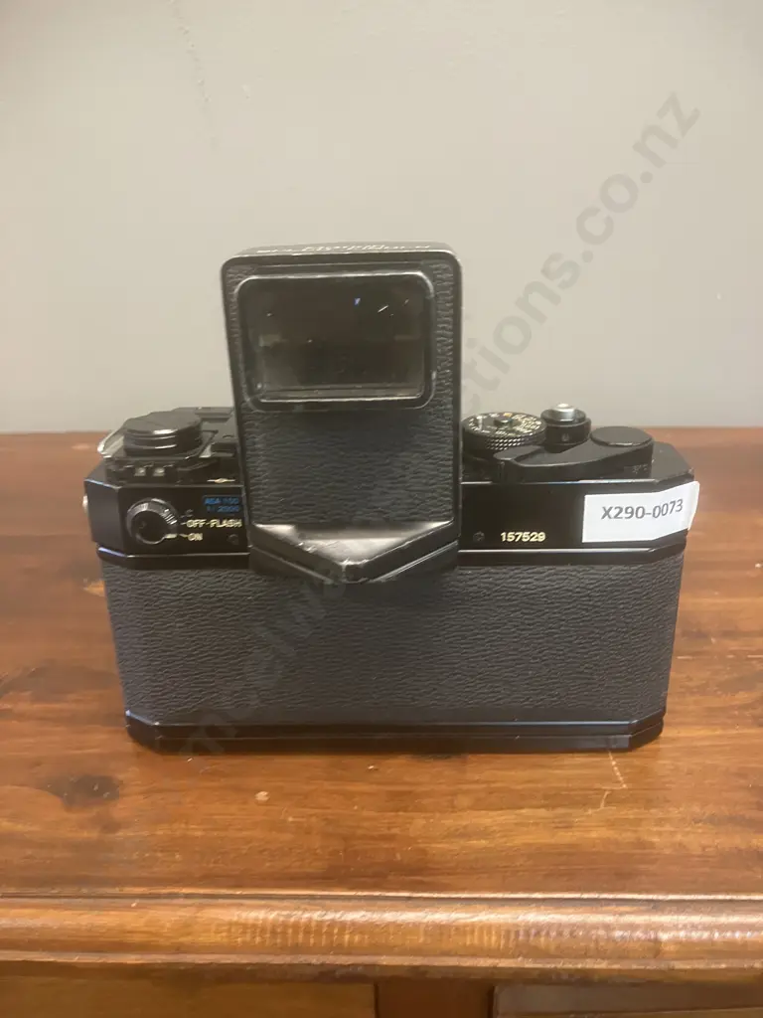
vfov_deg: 63.4
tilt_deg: -24.3
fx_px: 823
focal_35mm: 28
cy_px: 509
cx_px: 382
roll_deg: +2.1
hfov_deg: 49.7
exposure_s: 1/33
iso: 400
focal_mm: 3.99
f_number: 1.8
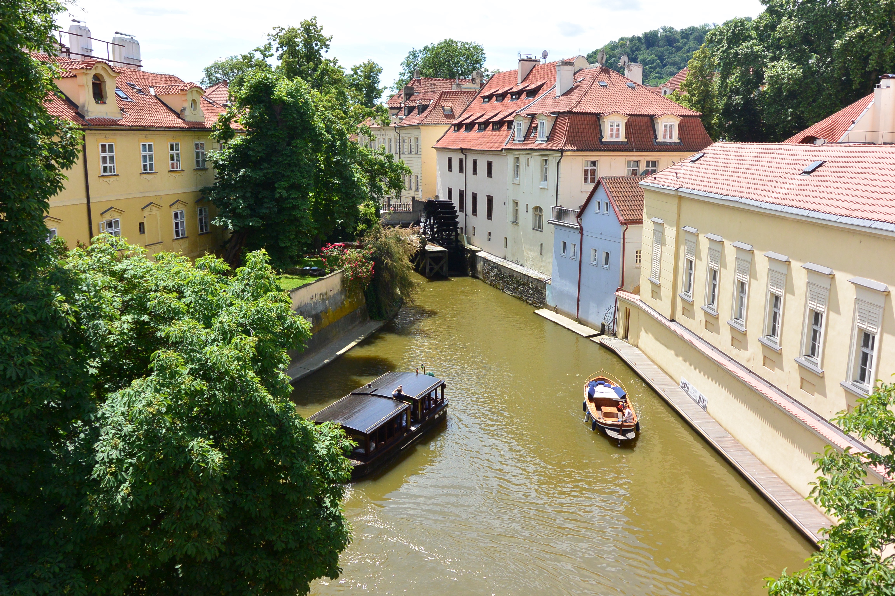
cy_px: 298
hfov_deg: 58.7
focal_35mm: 32
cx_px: 448
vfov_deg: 41.1
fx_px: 795
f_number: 4.5
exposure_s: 1/640
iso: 160
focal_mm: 12.2
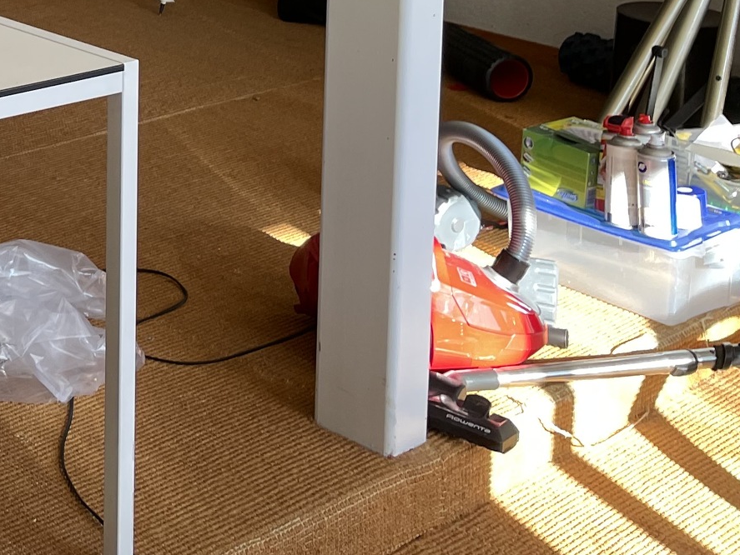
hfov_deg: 22.1
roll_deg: +0.2
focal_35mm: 75
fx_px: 1604
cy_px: -212
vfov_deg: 18.0
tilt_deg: -6.4
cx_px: -324
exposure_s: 1/121
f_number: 1.6
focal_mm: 4.2
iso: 50
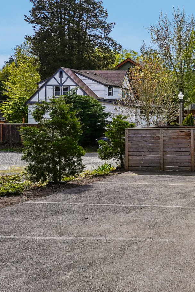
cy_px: 121
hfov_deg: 24.5
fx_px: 309
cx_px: 312
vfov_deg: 50.5
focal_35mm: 38
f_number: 8
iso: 100
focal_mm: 17
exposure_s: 1/250
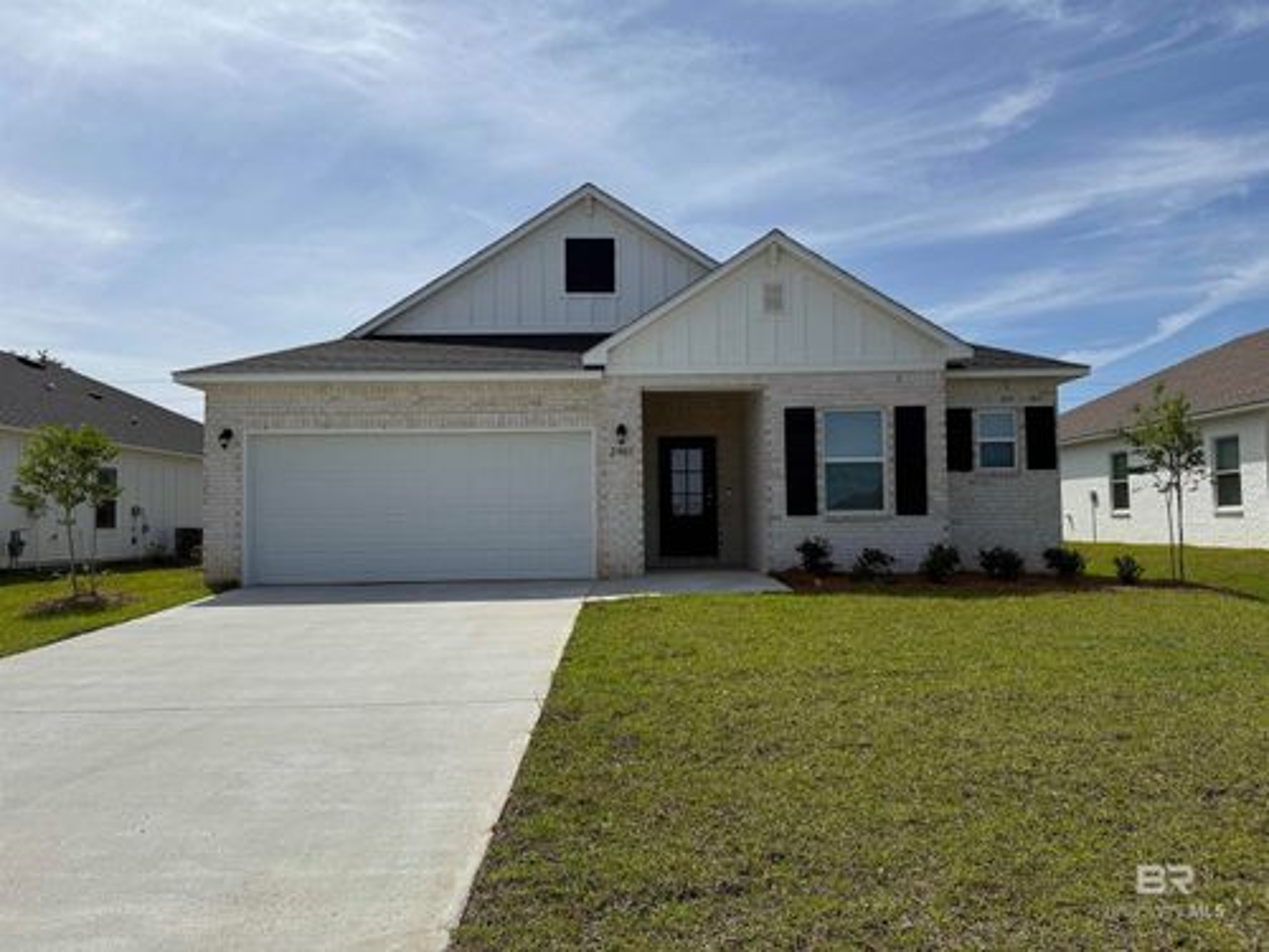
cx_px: 634
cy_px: 476
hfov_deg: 71.6
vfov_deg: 56.8
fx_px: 880
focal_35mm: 24
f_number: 1.78
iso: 80
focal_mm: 6.76
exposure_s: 1/9091
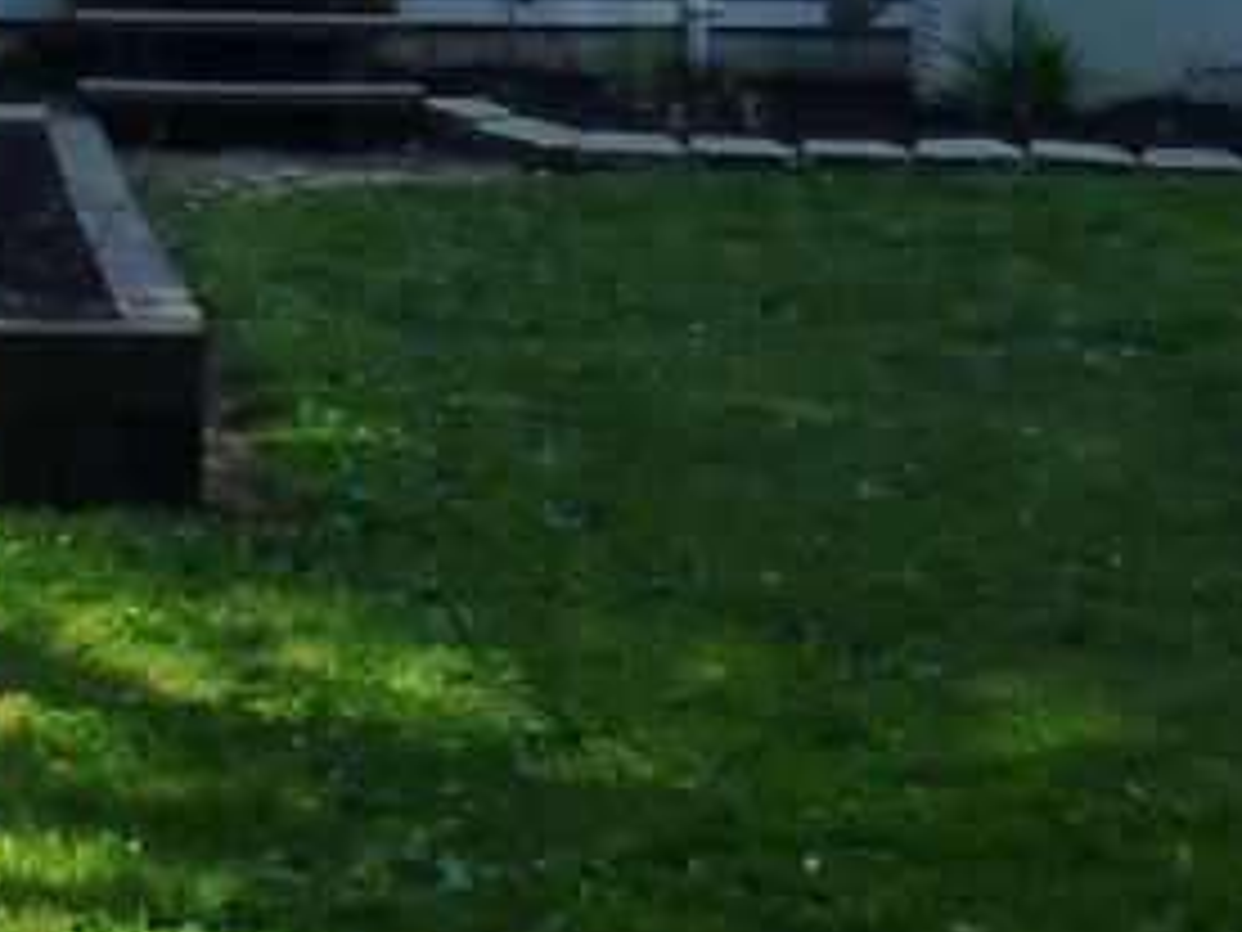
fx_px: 4880
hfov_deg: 14.3
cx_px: -4
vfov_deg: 10.4
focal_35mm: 136
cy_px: -642
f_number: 3.5
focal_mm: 4.42
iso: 200
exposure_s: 1/800
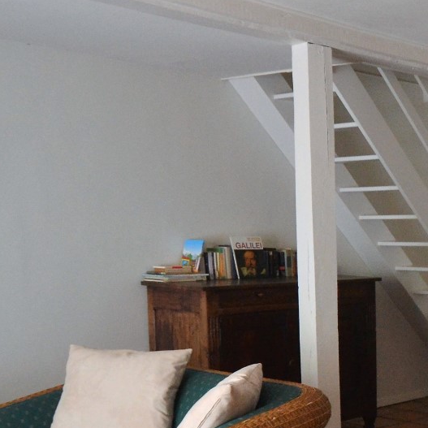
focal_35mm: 58
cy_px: 331
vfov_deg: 29.0
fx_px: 811
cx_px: 603
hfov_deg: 24.4
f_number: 4
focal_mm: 12
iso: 1100
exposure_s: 1/60
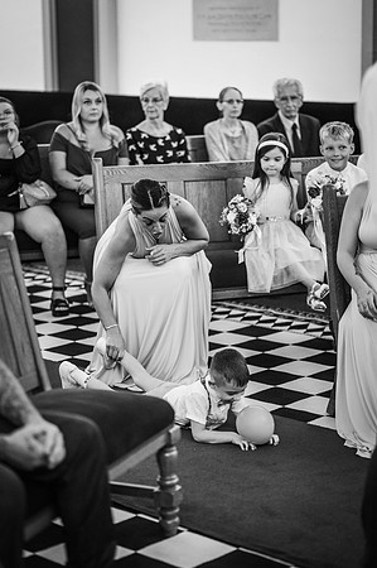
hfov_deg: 16.0
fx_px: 1338
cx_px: 188
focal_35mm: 85
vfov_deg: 23.9
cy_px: 284
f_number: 1.8
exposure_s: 1/200
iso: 1400
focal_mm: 85
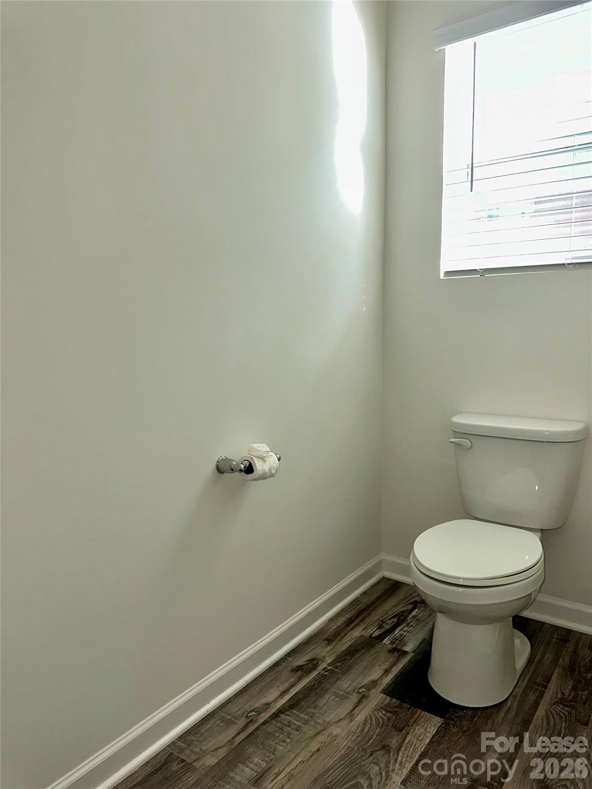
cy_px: 394
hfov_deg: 56.8
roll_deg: -2.3
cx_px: 296
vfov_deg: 71.6
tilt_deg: -4.7
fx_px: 547
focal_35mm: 24
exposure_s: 1/121
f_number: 1.78
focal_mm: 6.86
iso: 80
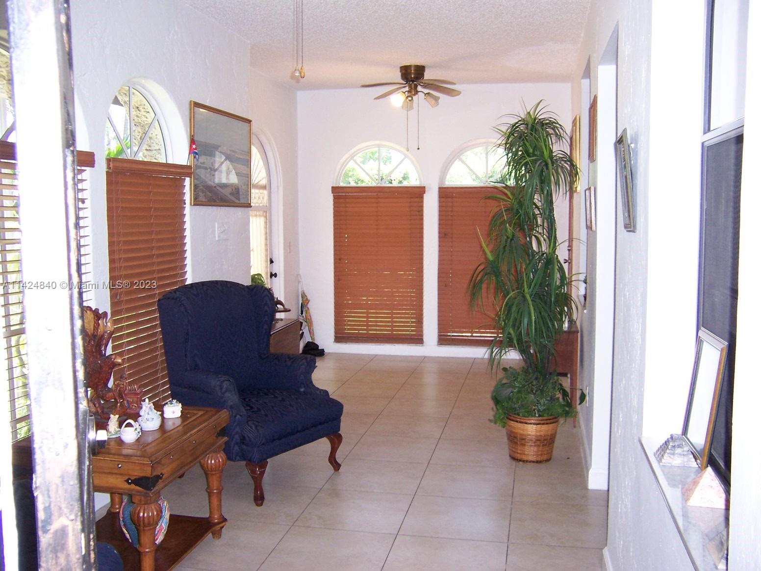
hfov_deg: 55.4
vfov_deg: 42.9
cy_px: 286
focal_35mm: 33
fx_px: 725
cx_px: 380
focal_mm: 5.5
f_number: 2.8
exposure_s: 1/60
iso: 140
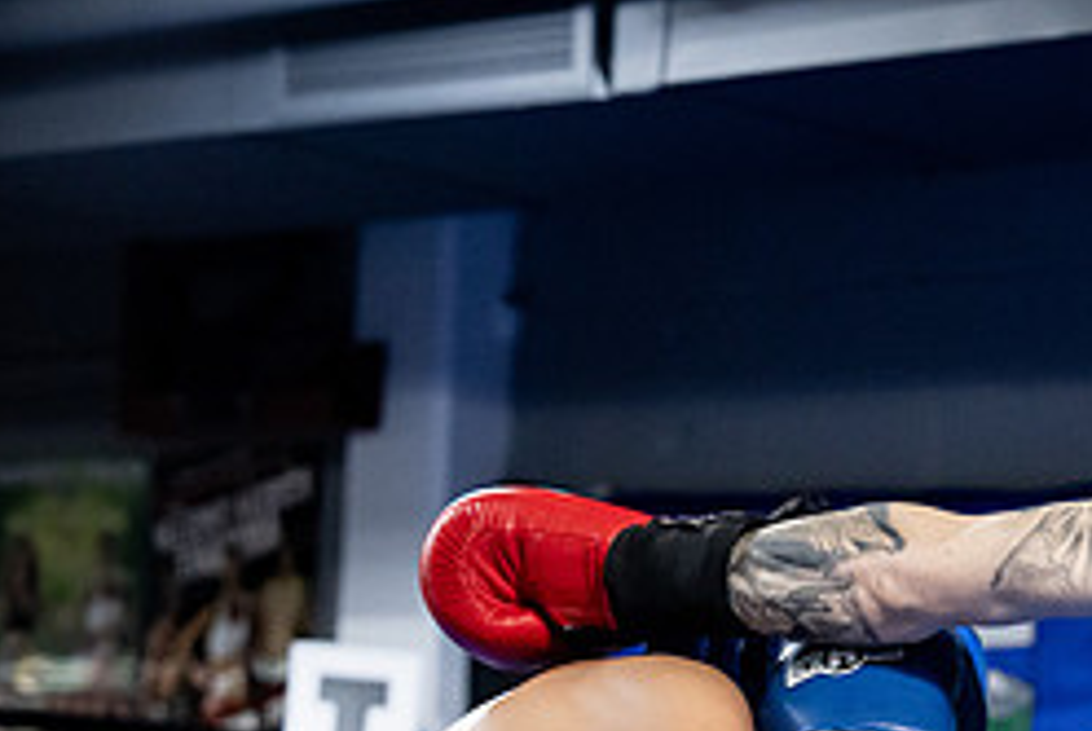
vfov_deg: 8.6
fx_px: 4829
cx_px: 1052
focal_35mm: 159
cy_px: 830
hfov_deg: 12.8
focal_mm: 68
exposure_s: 1/1000
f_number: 2.8
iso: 8000
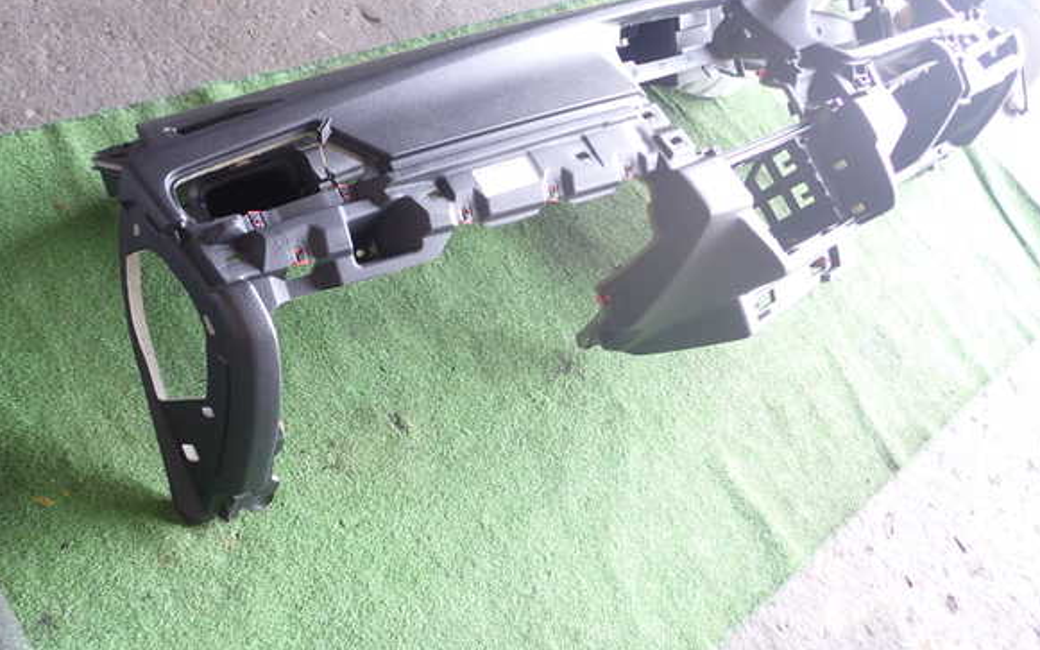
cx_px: 523
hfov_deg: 55.3
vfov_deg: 36.2
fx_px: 992
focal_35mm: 35
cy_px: 297
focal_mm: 5.79
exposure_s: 1/40
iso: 200
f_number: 2.4
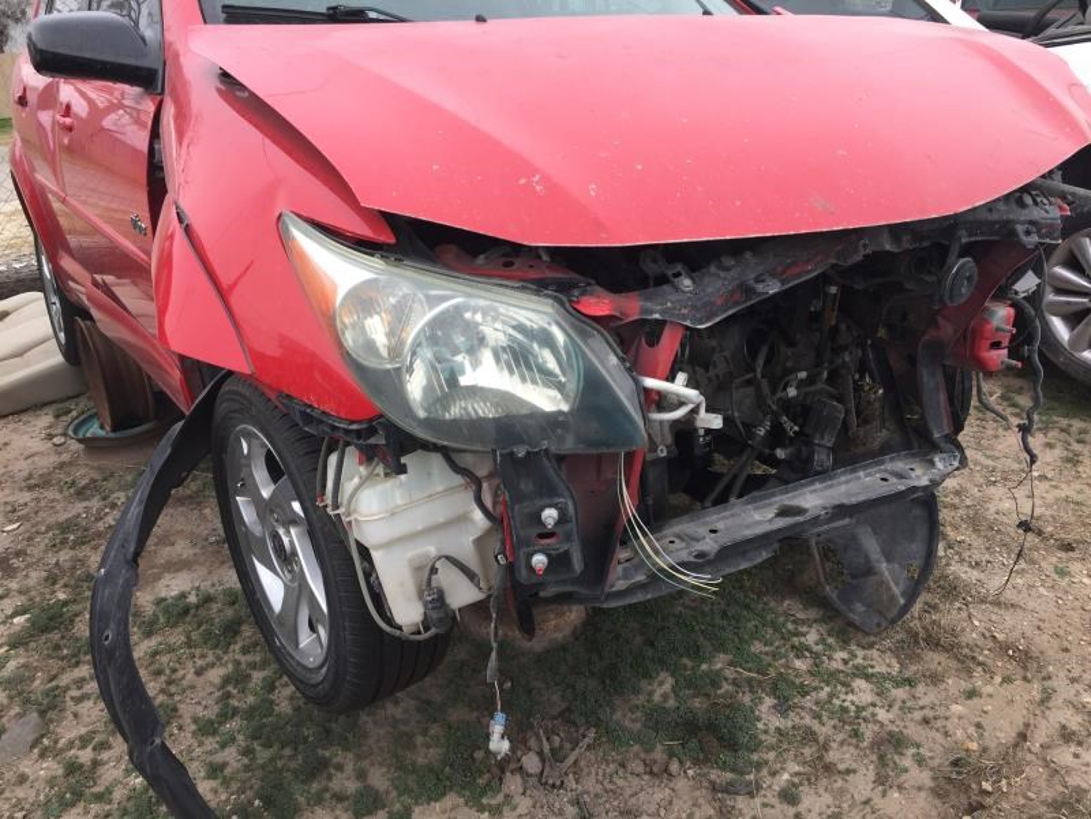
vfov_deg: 48.2
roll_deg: +5.9
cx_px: 546
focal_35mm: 29
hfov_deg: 61.7
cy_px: 410
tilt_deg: -21.1
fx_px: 914
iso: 32
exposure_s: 1/168
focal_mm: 4.15
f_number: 2.2
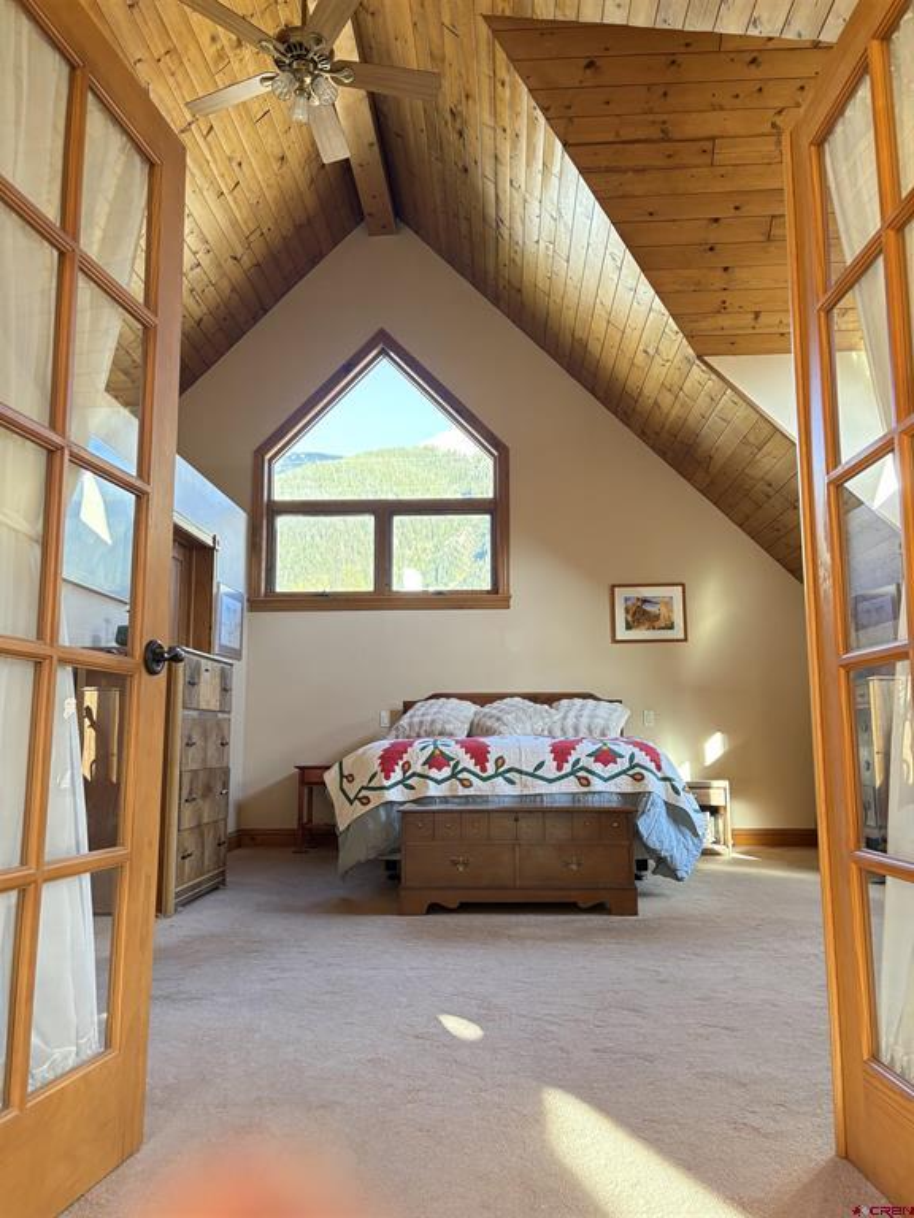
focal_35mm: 26
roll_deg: -0.5
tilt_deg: +8.8
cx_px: 457
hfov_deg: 53.1
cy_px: 609
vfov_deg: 67.3
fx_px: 915
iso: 200
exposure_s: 1/60
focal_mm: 5.96
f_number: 1.6
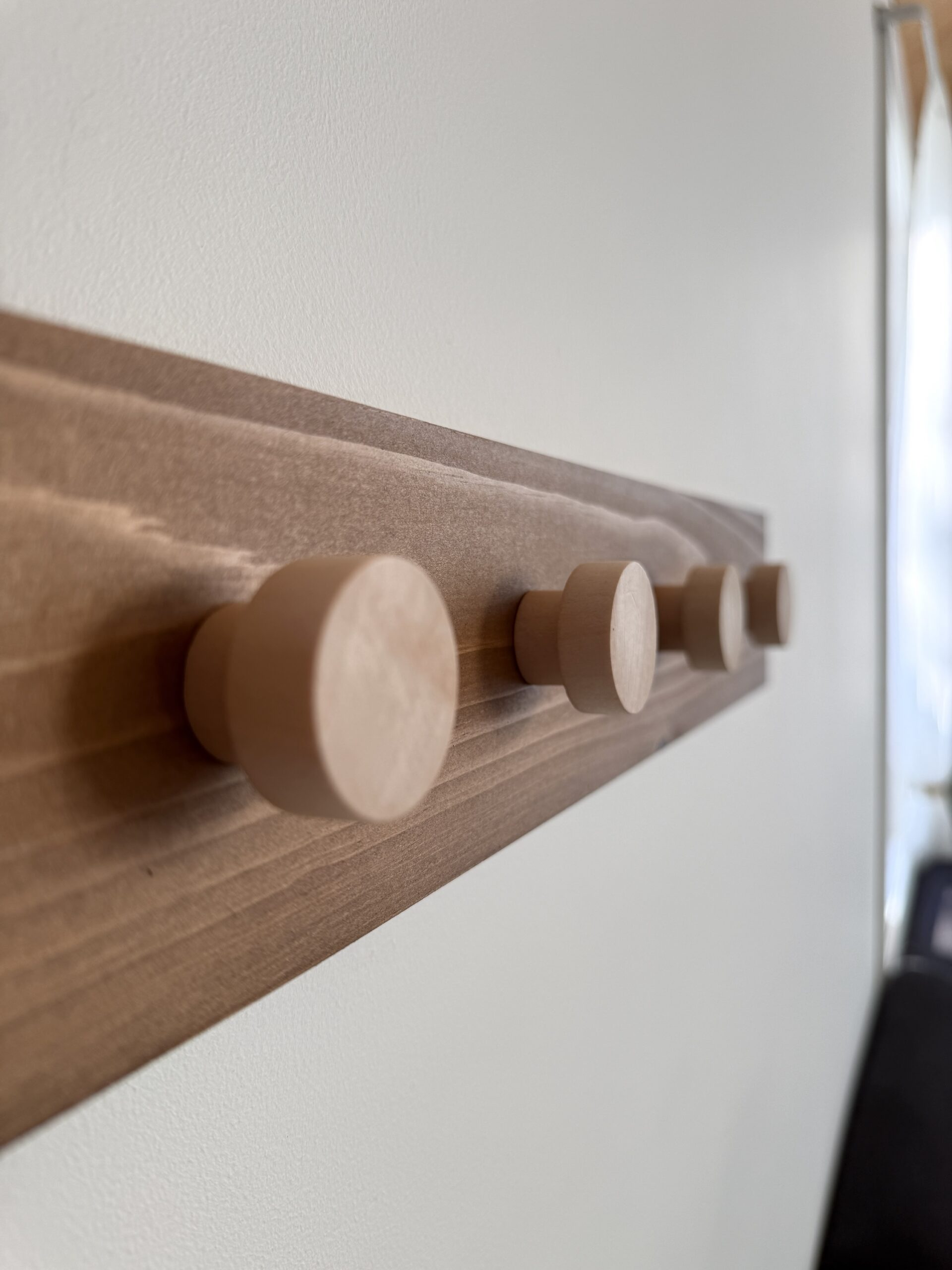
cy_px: 635
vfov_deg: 71.6
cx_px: 476
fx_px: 880
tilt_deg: -5.3
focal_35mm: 24
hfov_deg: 56.8
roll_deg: +1.1
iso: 64
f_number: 1.78
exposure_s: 1/158
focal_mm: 6.76
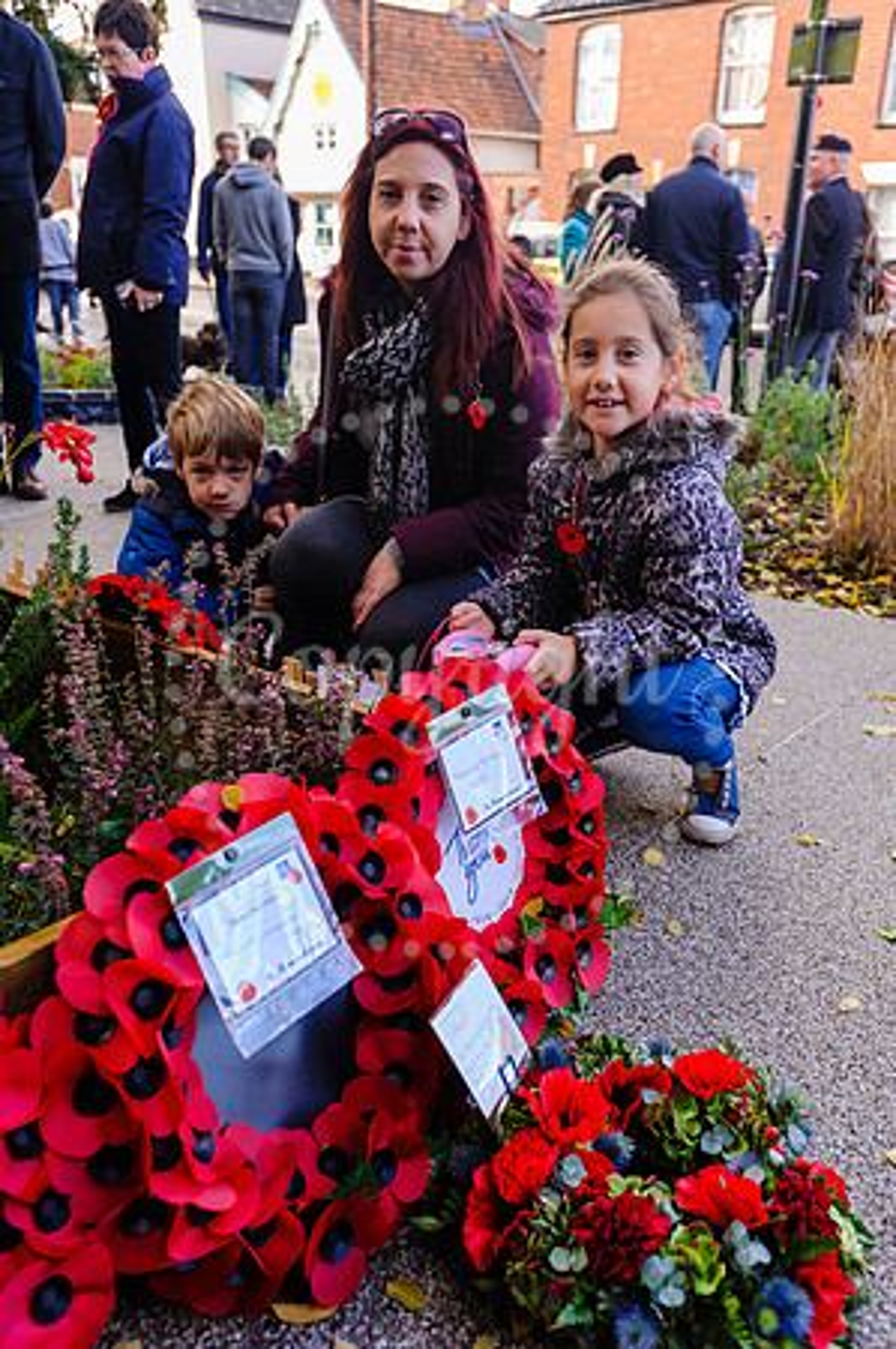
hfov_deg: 43.5
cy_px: 674
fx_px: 1123
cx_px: 448
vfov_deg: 62.0
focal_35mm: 30
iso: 400
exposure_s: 1/180
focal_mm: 30
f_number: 4
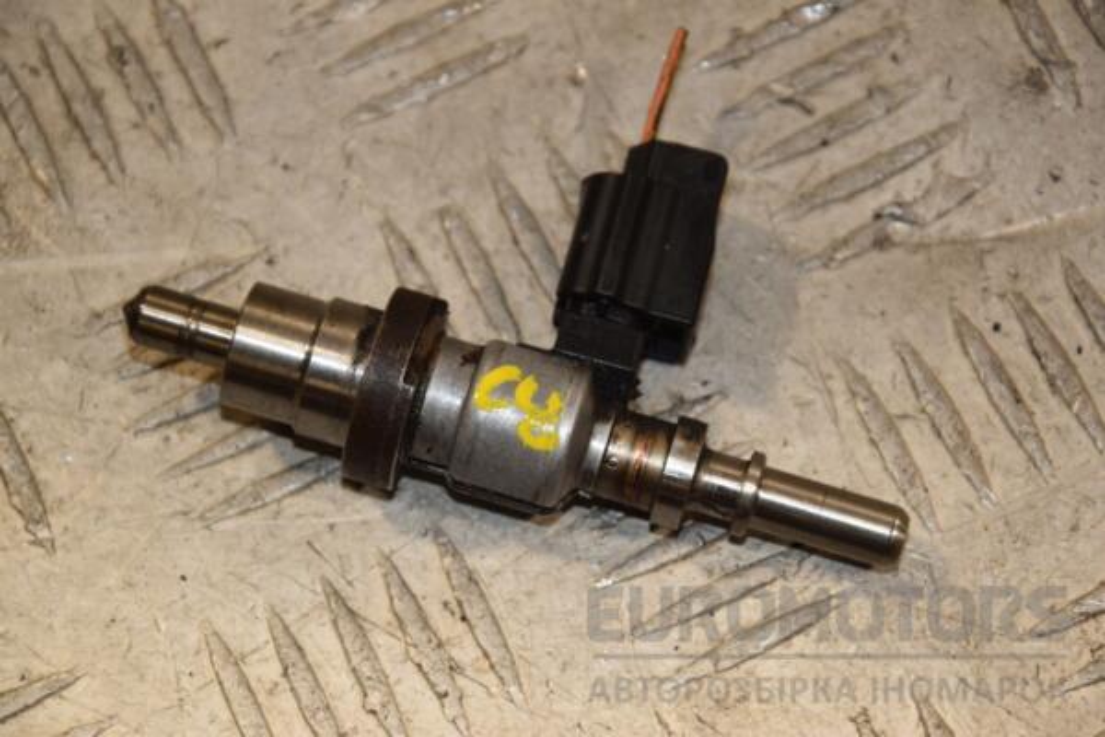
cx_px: 552
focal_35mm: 158
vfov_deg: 8.7
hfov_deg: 13.0
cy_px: 368
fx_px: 4834
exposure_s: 1/200
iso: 800
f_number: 8
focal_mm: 105
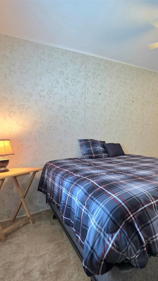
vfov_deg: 89.6
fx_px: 142
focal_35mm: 19
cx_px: 157
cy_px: 141
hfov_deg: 48.4
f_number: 1.9
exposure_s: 1/60.2
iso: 200
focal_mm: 2.2
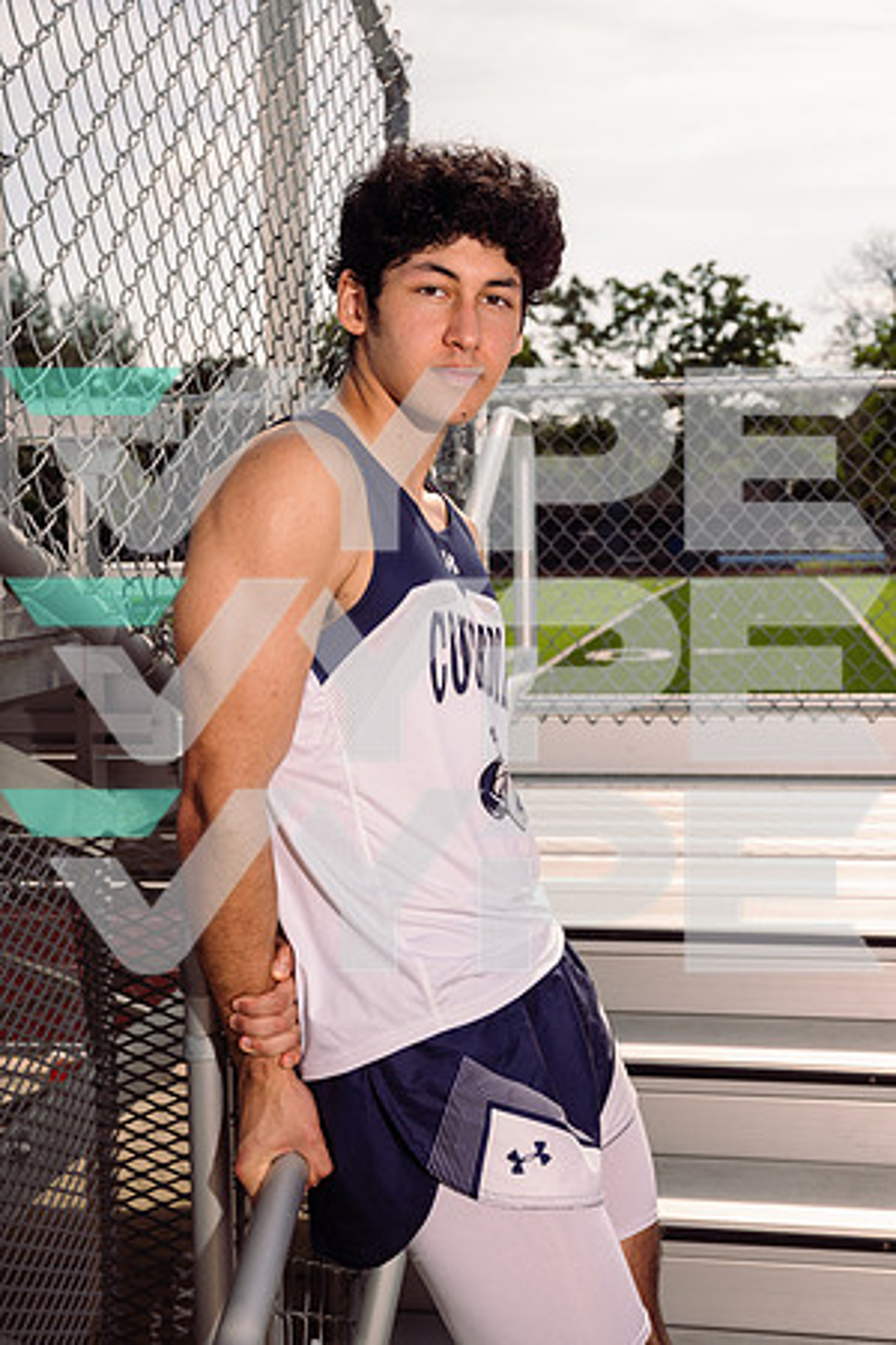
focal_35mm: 51
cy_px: 672
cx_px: 448
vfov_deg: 38.9
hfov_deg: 26.5
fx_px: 1904
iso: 64
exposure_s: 1/250
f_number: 8
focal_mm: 51
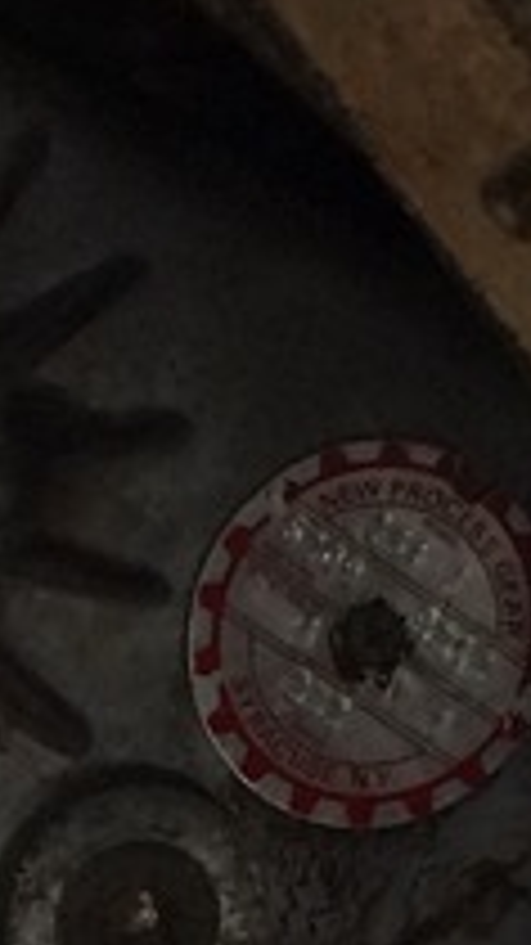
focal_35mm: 205
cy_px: 970
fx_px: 5136
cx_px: -688
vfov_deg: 10.4
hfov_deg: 5.7
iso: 50
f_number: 2.2
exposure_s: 1/30
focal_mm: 4.15
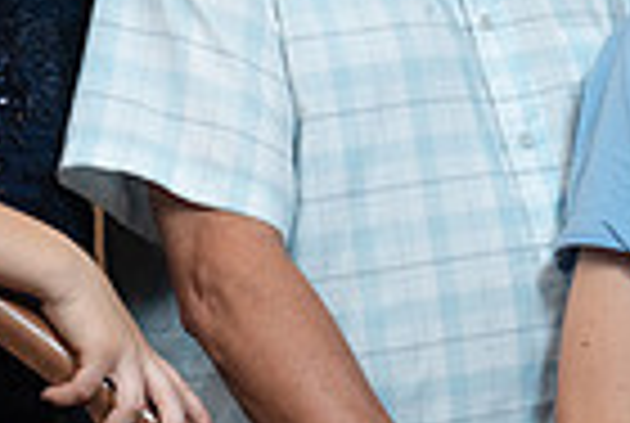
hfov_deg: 5.2
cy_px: -115
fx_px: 6927
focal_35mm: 395
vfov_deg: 3.5
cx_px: 286
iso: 1600
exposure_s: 1/50
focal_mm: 94
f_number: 4
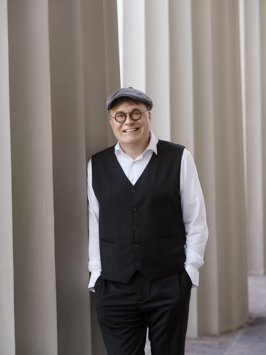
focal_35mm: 87
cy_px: 178
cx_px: 133
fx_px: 891
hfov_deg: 17.0
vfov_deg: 22.5
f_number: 4.5
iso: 800
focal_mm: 110
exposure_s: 1/250
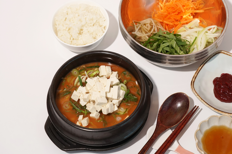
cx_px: 116
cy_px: 77
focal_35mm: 63
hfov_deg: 31.9
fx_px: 406
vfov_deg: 21.6
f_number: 10
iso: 500
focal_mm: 63
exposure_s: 1/60
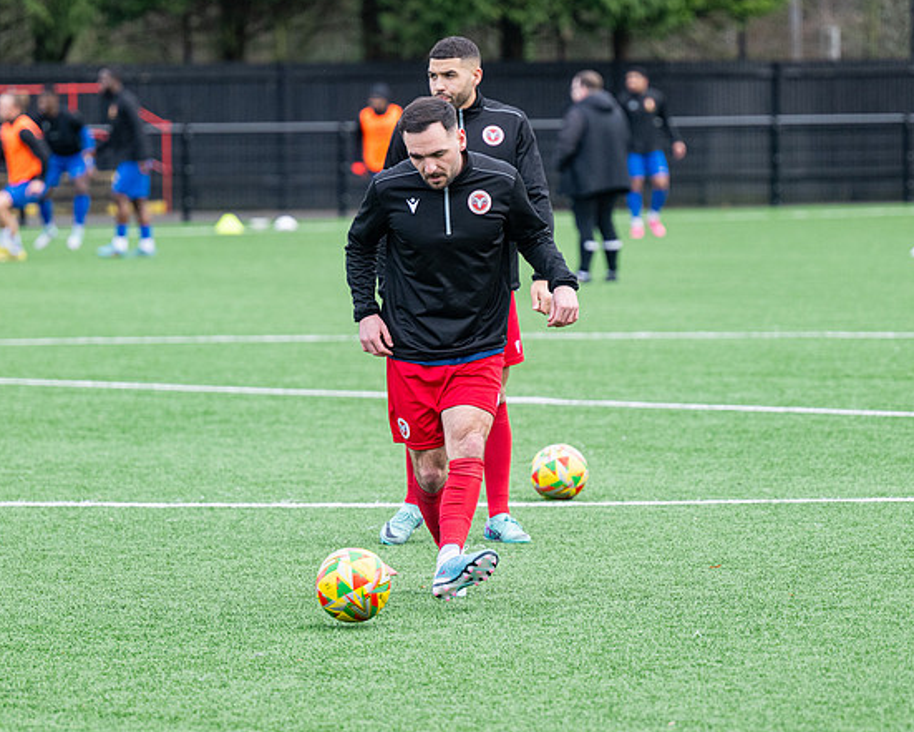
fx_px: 7143
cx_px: 463
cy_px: 401
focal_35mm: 264
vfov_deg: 5.9
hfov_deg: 7.3
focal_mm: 185
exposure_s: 1/1250
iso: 800
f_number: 4
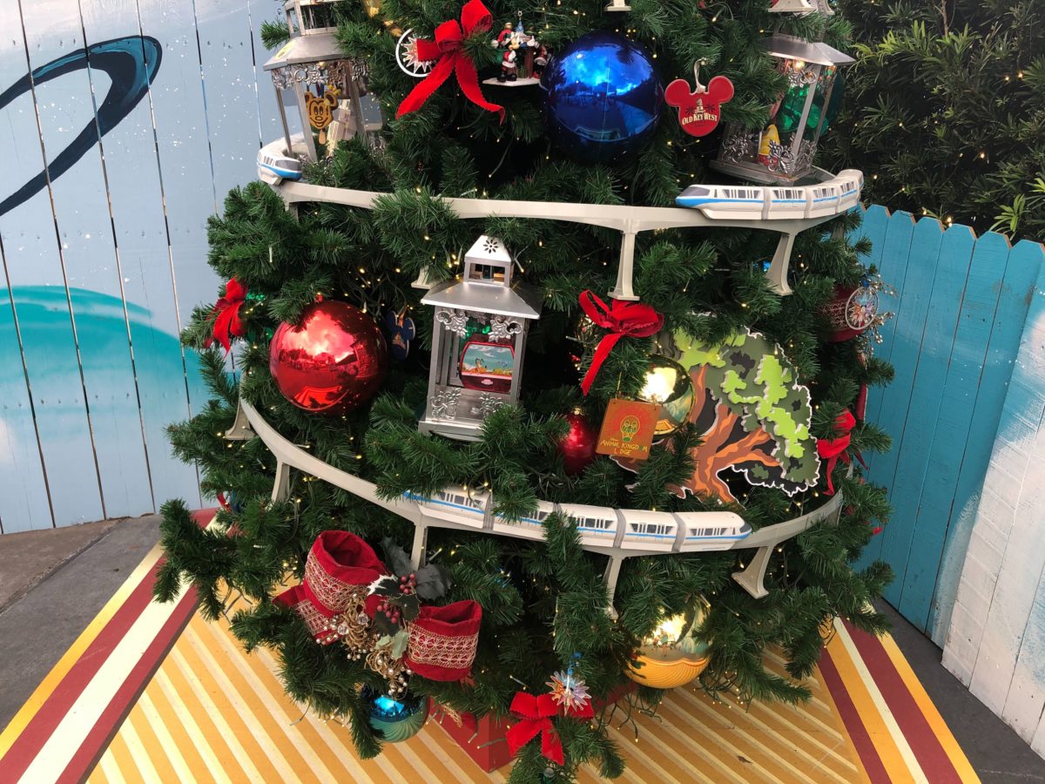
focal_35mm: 28
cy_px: 392
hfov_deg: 63.4
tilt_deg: -20.9
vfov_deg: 49.7
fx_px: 845
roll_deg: -1.6
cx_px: 522
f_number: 1.8
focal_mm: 3.99
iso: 20
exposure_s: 1/195
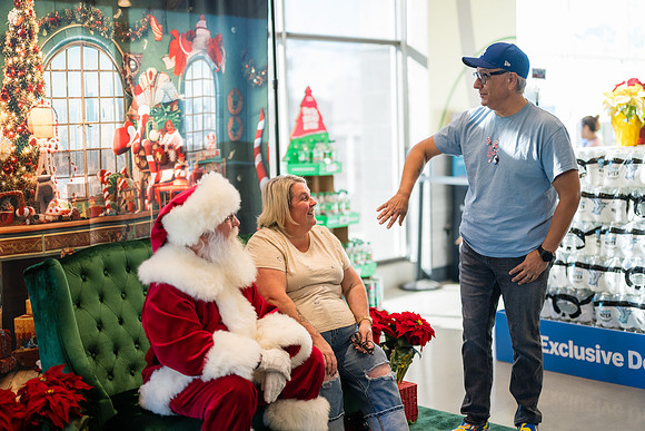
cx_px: 322
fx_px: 896
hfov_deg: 39.6
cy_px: 216
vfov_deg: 27.0
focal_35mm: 50
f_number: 1.2
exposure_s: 1/500
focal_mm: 50
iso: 640
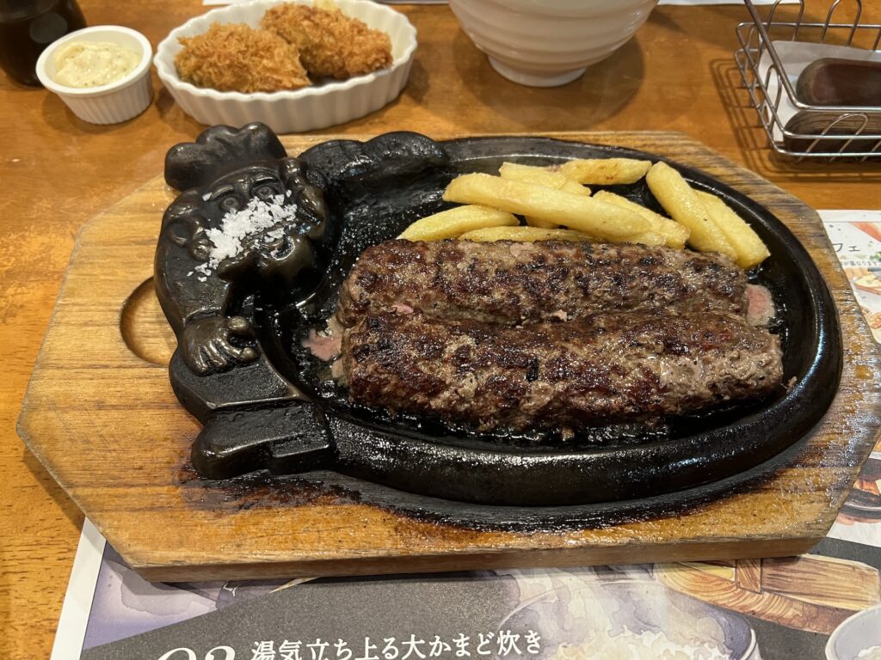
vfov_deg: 53.1
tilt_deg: -58.8
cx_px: 440
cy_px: 330
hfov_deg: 67.3
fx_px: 662
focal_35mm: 26
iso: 400
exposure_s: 1/60
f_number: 1.5
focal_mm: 5.7
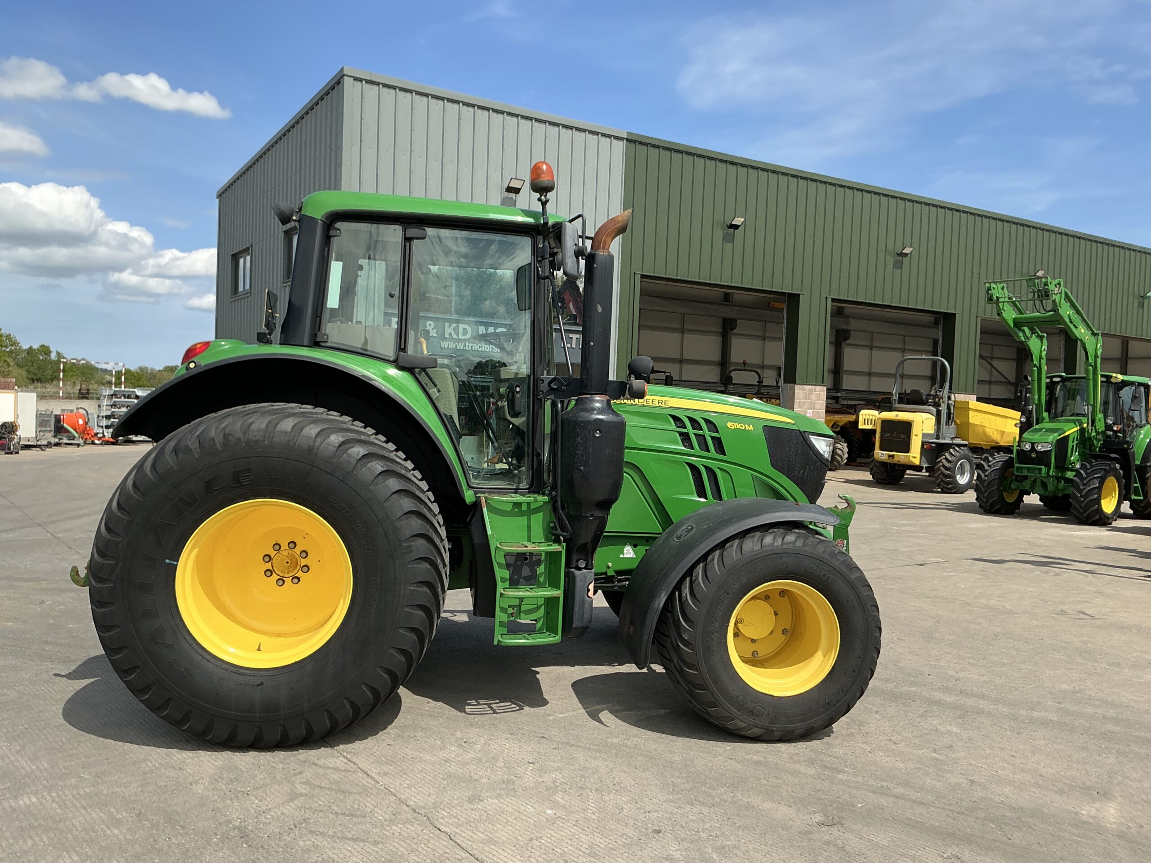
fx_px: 931
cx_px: 576
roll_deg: -3.0
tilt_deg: -0.5
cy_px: 432
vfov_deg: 49.7
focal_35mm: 28
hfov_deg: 63.4
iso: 25
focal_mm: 3
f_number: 1.8
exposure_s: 1/1577
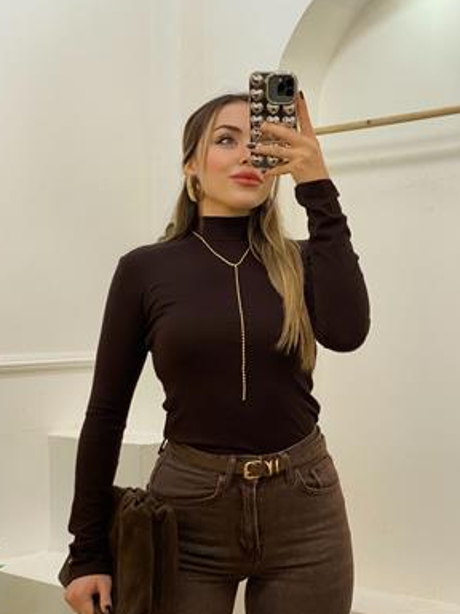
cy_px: 290
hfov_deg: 26.1
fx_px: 992
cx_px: 232
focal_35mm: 56
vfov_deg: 34.3
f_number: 2
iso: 64
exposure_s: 1/100
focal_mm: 6
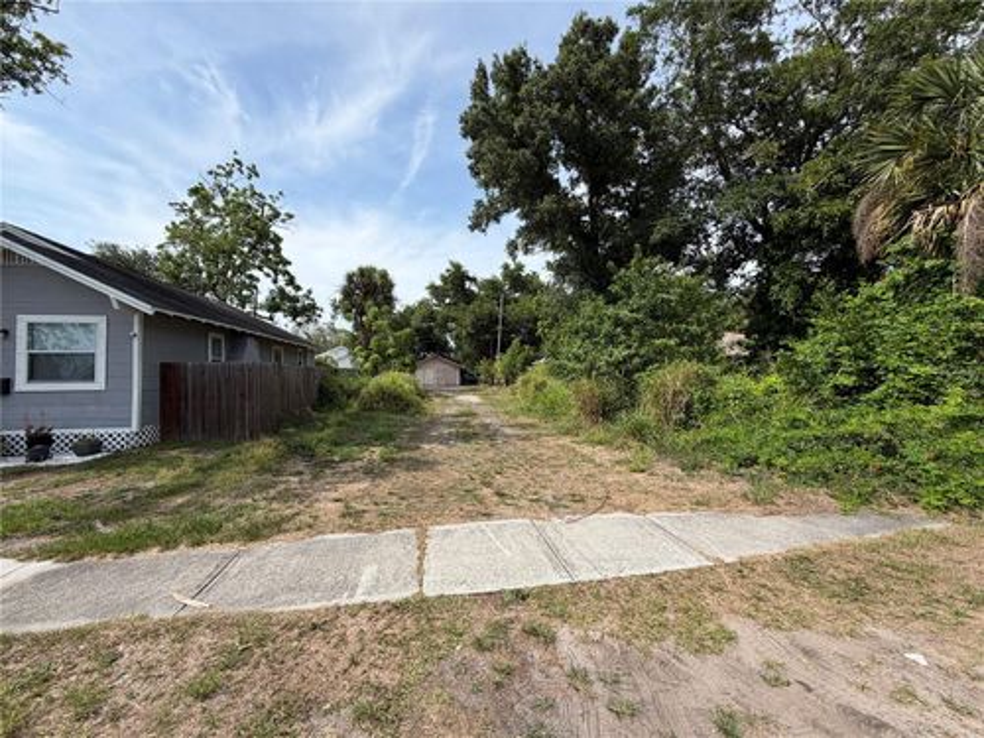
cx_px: 492
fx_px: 398
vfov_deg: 85.7
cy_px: 369
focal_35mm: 14
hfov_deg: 102.1
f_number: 2.2
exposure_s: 1/779
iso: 20
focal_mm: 2.22
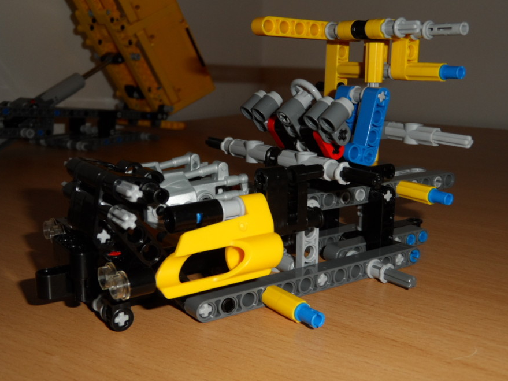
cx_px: 256
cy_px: 190
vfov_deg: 34.3
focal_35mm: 42
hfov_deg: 44.8
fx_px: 616
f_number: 3.7
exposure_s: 1/45
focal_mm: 6.8
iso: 100
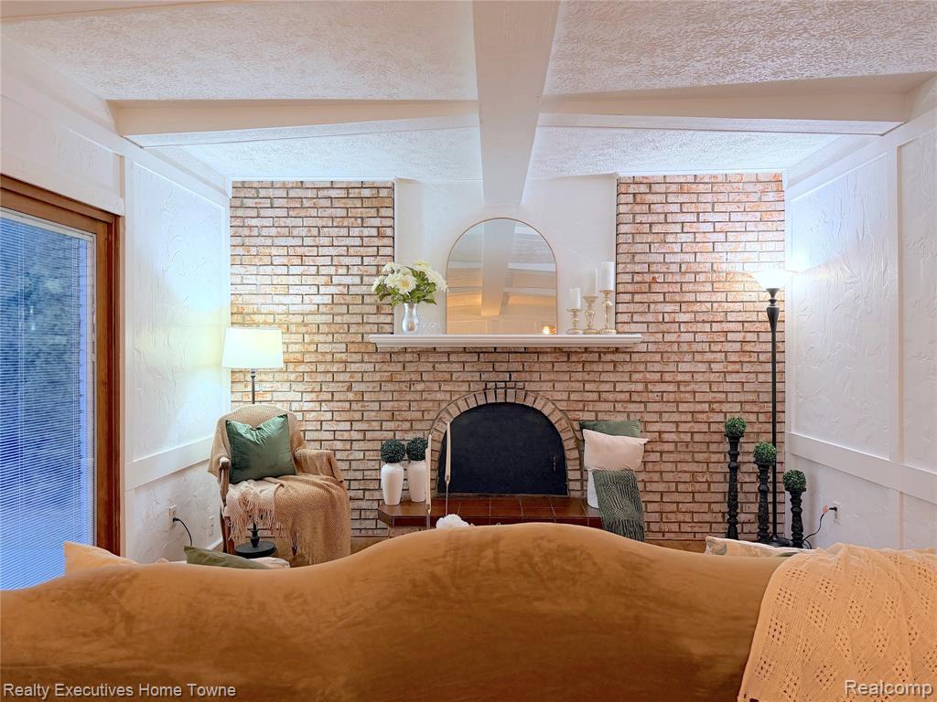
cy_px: 351
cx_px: 468
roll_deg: +0.2
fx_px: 650
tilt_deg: -0.5
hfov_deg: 71.6
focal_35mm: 24
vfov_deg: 56.8
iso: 200
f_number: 1.78
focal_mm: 6.76
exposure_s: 1/60
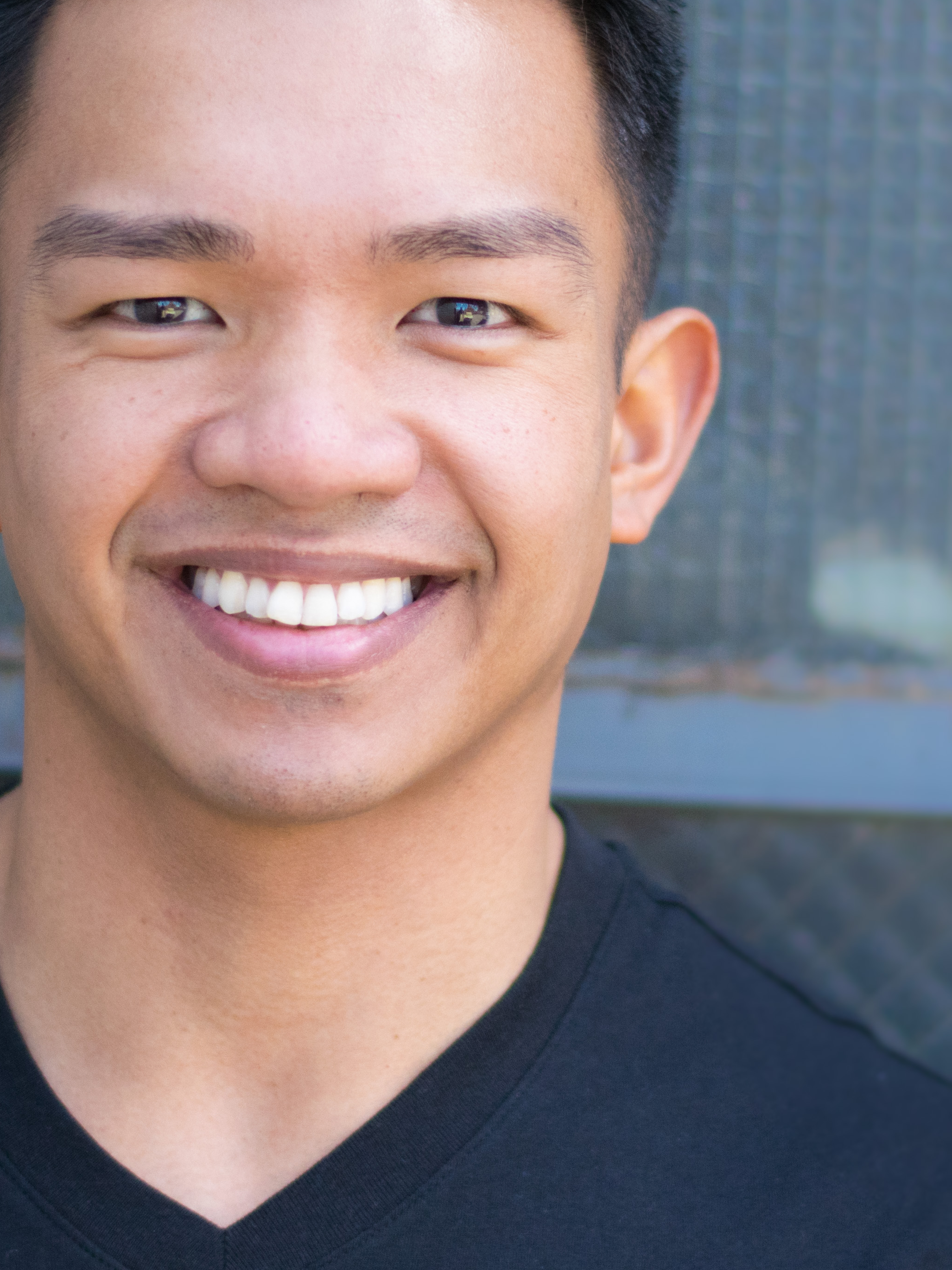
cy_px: 602
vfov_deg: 12.5
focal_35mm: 158
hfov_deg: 9.4
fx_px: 5793
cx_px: 532
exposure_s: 1/2500
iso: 320
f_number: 1.8
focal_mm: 50
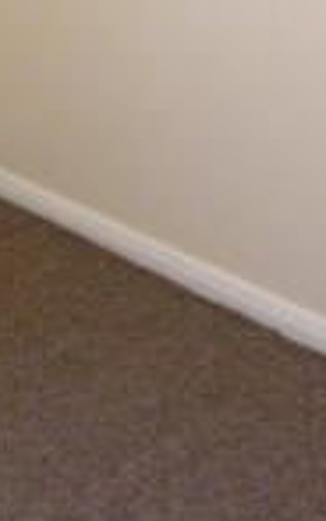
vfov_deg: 20.4
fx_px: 1434
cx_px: 112
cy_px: 119
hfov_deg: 13.0
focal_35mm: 101
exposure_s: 1/4.5
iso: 111
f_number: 4.1
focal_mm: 6.1
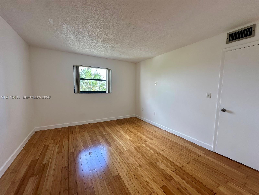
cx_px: 130
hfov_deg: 102.1
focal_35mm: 14
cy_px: 98
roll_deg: -1.5
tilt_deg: -4.4
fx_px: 105
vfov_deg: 85.7
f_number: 2.2
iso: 100
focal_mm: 2.22
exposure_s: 1/120
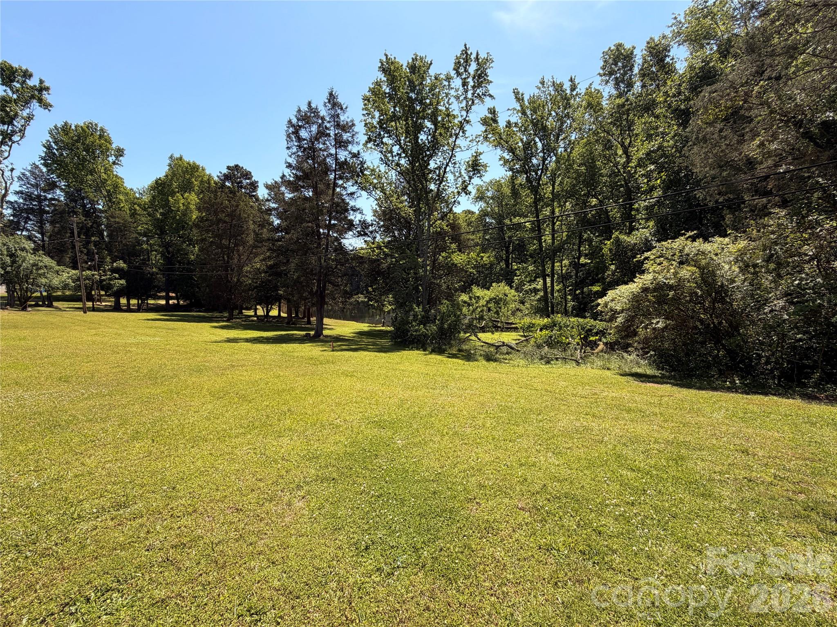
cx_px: 418
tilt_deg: -5.5
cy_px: 314
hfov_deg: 102.1
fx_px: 339
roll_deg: +1.0
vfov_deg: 85.7
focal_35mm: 14
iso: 32
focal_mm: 2.22
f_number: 2.2
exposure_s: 1/770
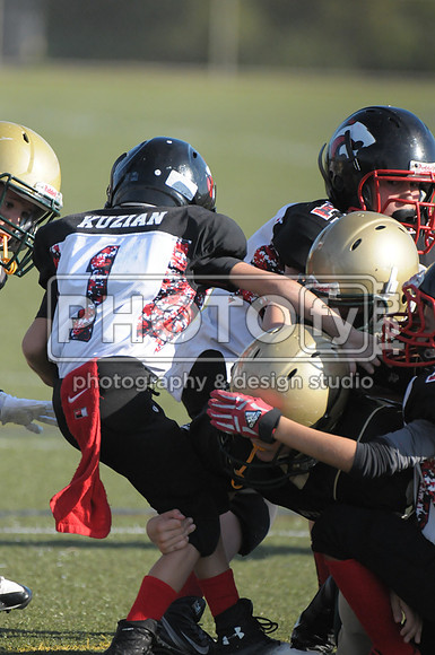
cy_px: 328
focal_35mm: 510
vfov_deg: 4.0
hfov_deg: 2.7
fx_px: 9271
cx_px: 218
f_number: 4
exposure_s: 1/8000
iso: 1600
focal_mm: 340
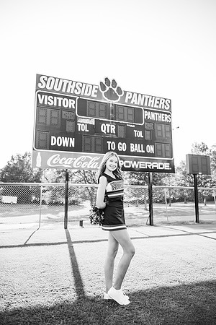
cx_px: 108
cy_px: 162
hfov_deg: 53.1
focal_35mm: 24
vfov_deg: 73.7
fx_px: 216
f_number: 2.8
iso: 200
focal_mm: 24
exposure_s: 1/800
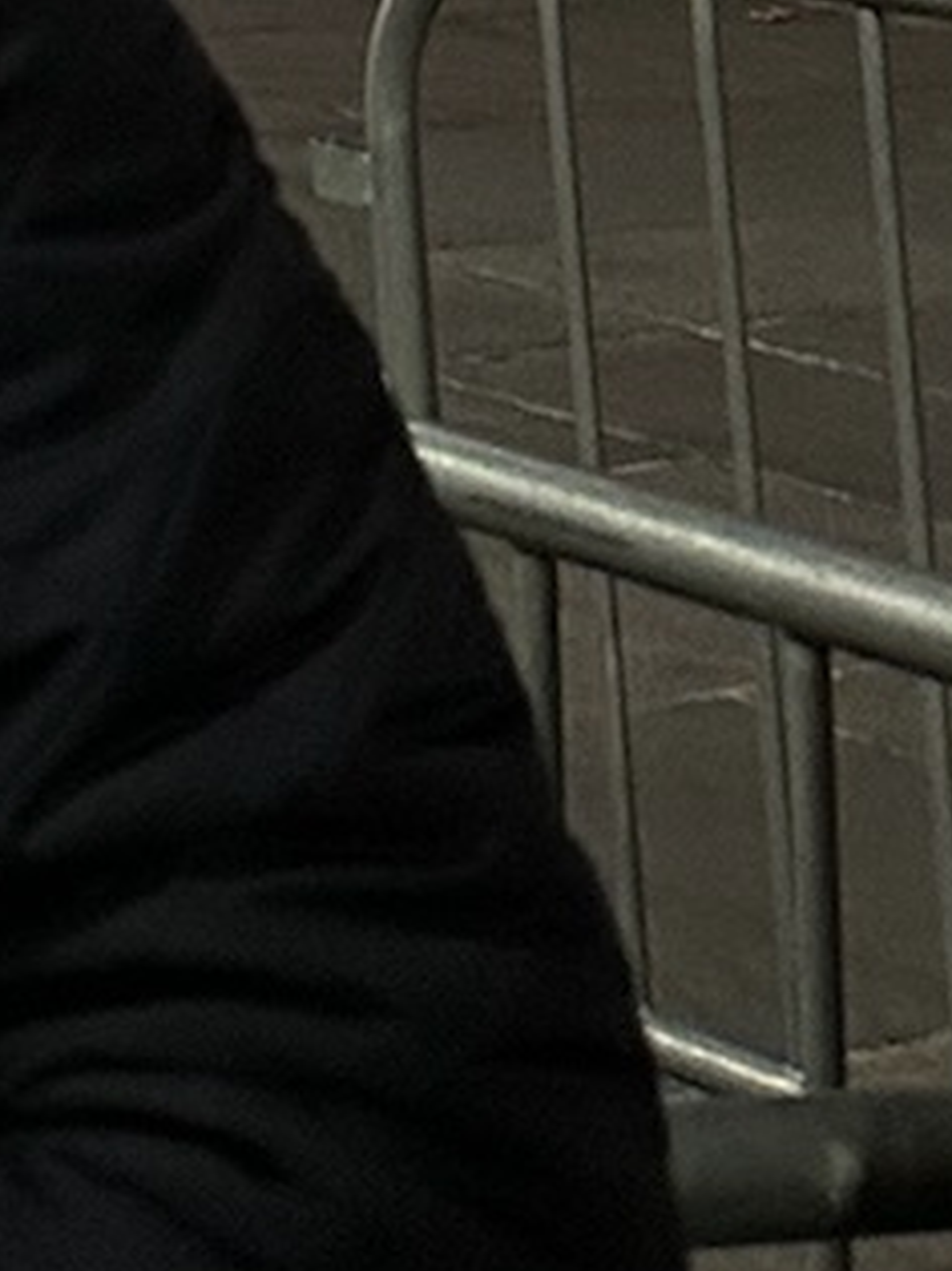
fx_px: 5724
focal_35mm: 156
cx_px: -1767
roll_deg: +0.7
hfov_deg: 8.3
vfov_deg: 10.5
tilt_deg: +10.1
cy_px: -2009
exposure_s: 1/60
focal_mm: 6.86
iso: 200
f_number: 1.78
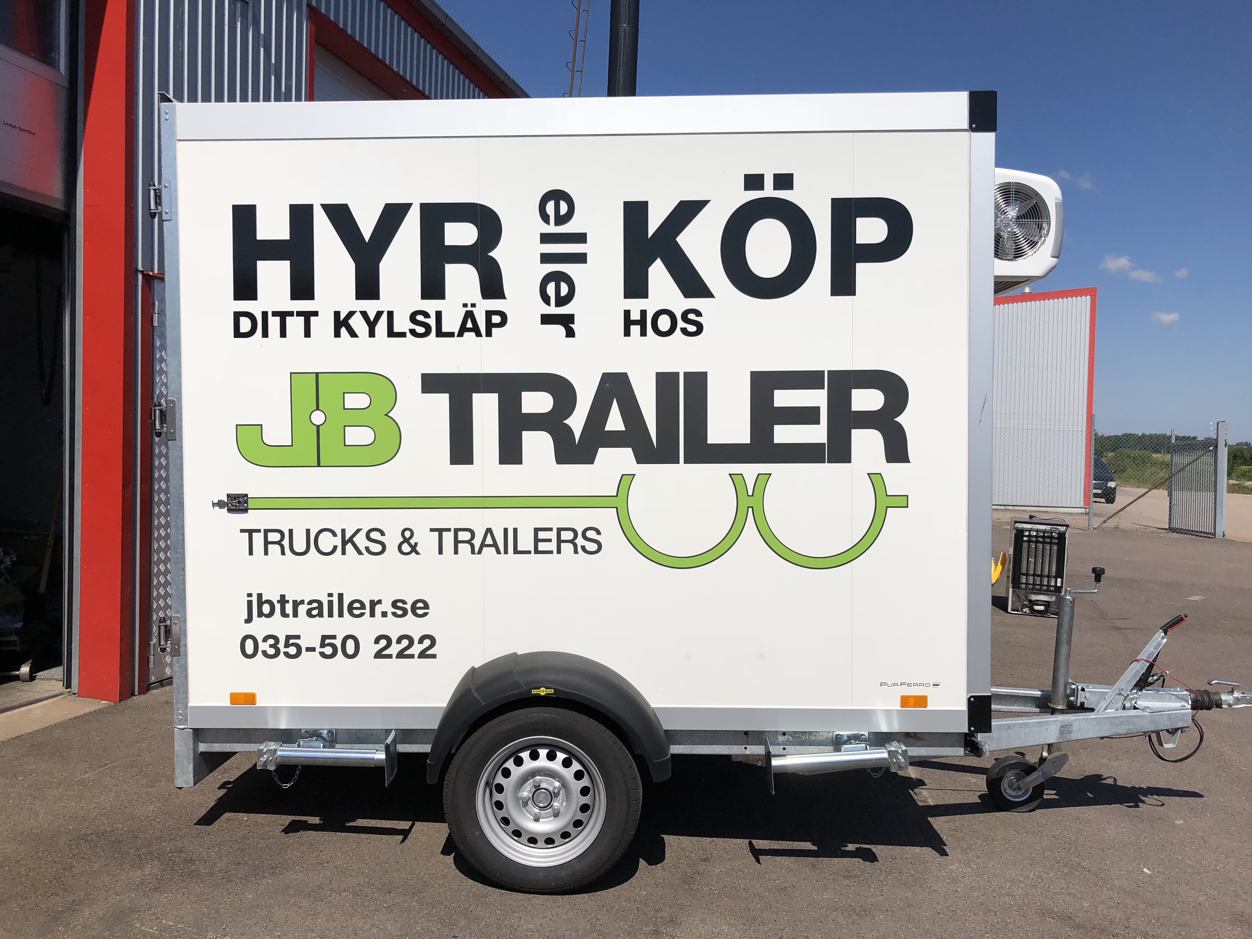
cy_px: 470
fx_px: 1013
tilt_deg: -1.8
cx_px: 626
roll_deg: -1.1
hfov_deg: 63.4
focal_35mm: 28
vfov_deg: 49.7
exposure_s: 1/6098
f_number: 1.8
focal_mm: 3.99
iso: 25
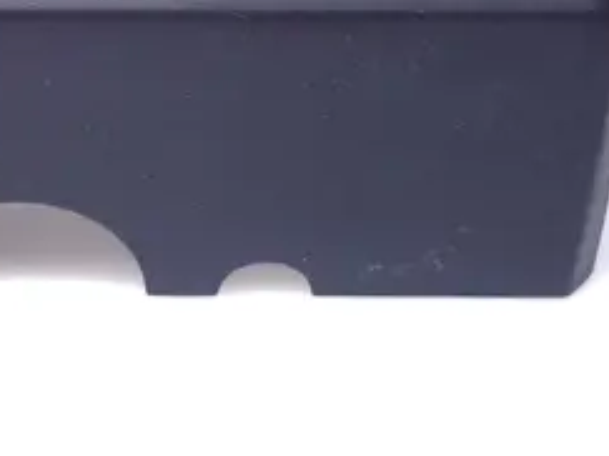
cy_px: 20
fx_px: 1530
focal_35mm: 87
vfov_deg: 16.7
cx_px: 43
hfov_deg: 21.9
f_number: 2.8
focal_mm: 5.5
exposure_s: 1/60
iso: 80
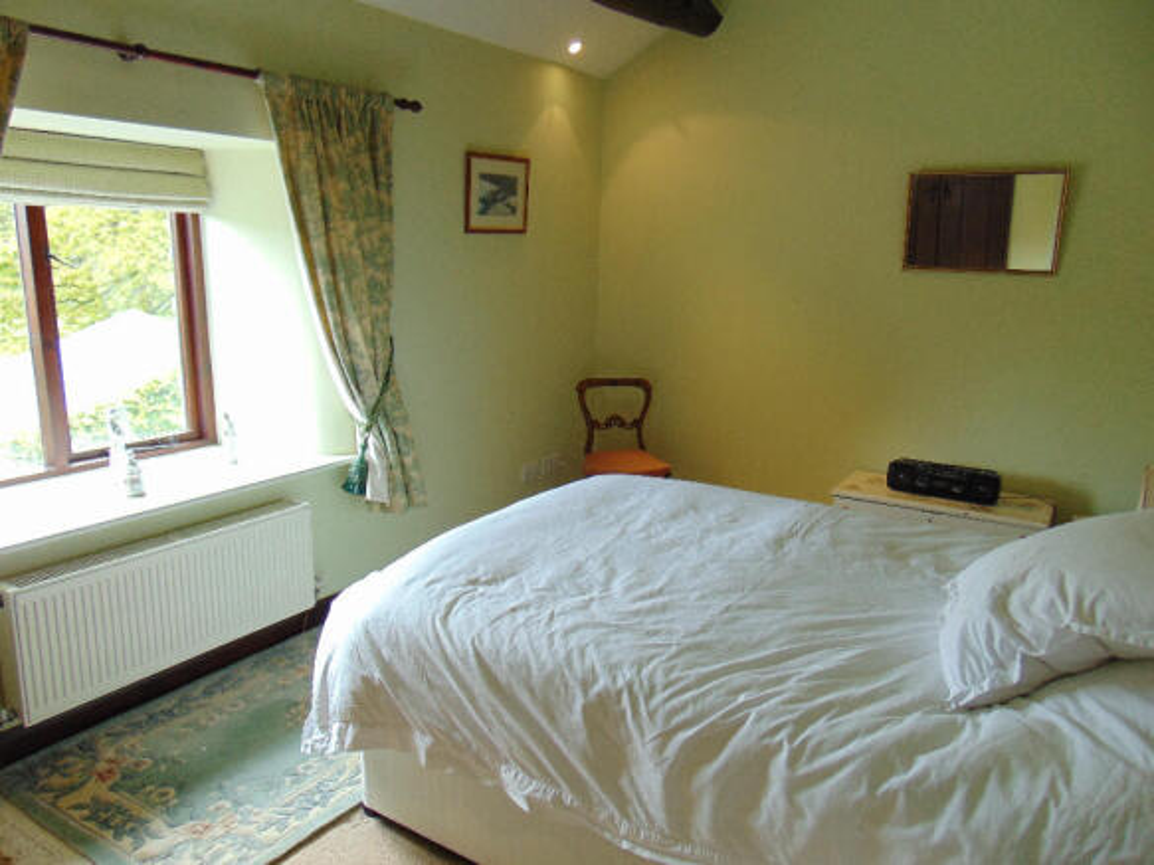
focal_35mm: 25
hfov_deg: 69.4
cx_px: 577
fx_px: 833
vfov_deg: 54.9
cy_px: 432
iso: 100
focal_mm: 4.5
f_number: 3
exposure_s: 1/30
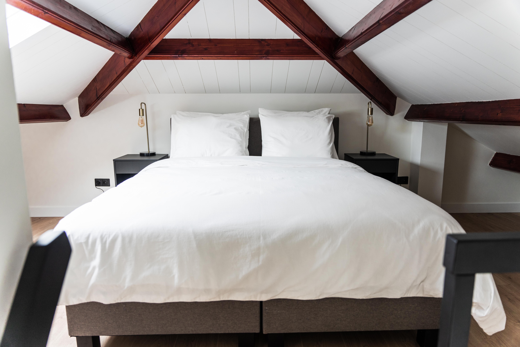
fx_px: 347
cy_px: 174
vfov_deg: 53.1
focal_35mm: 24
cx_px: 260
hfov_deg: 73.7
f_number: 2.8
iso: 400
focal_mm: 24
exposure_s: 1/100
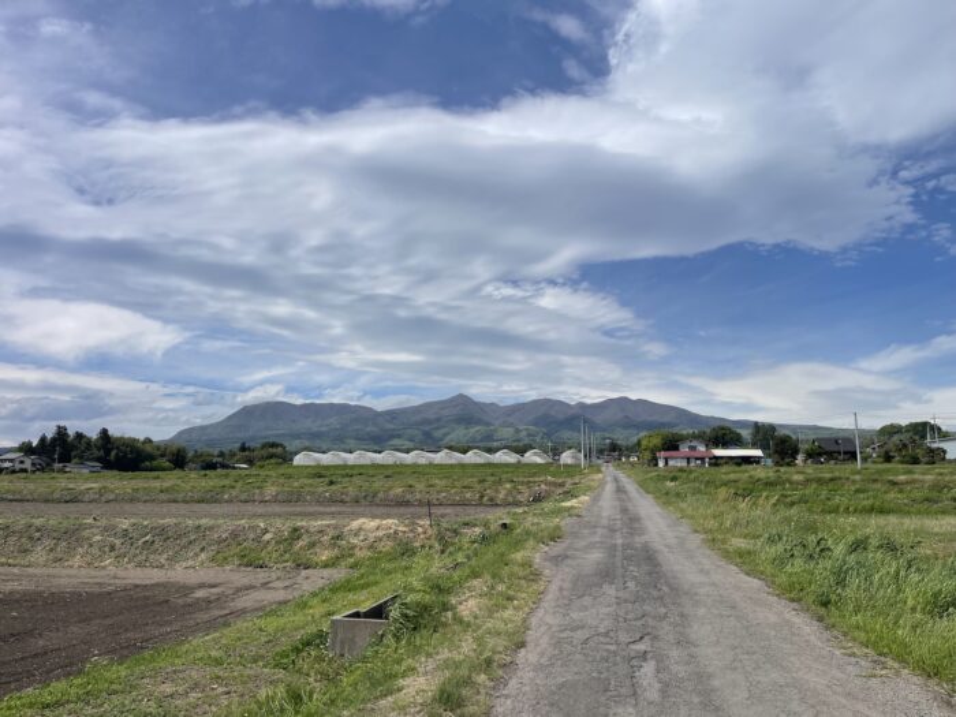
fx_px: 690
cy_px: 358
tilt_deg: +8.8
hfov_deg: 69.4
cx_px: 478
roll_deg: -0.6
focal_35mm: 25
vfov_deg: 54.9
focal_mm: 5.1
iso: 32
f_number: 1.6
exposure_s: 1/9174
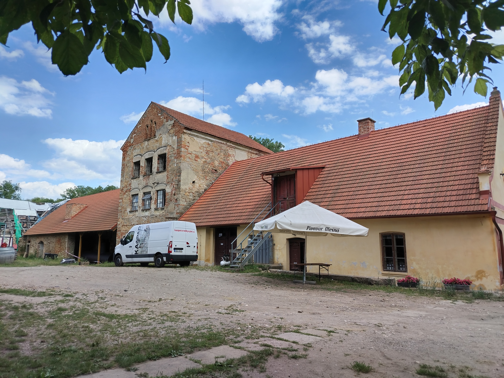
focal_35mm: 24
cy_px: 189
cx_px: 252
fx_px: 349
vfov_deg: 56.8
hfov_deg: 71.6
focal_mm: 5.25
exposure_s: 1/381
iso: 100
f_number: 1.75
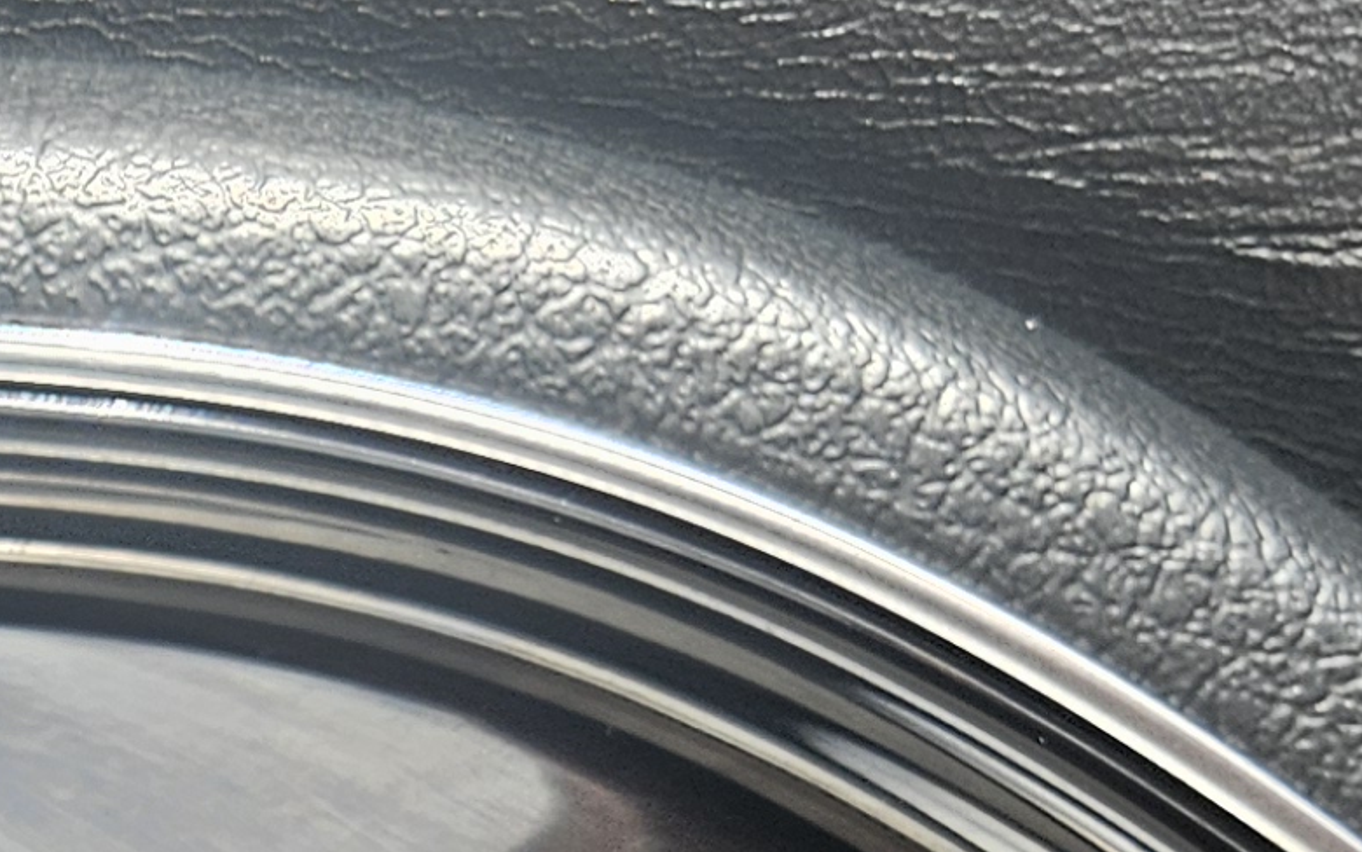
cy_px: 1515
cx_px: -801
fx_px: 4641
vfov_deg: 9.9
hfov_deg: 15.2
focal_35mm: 125
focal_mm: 5.4
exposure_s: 1/112
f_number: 1.8
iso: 25
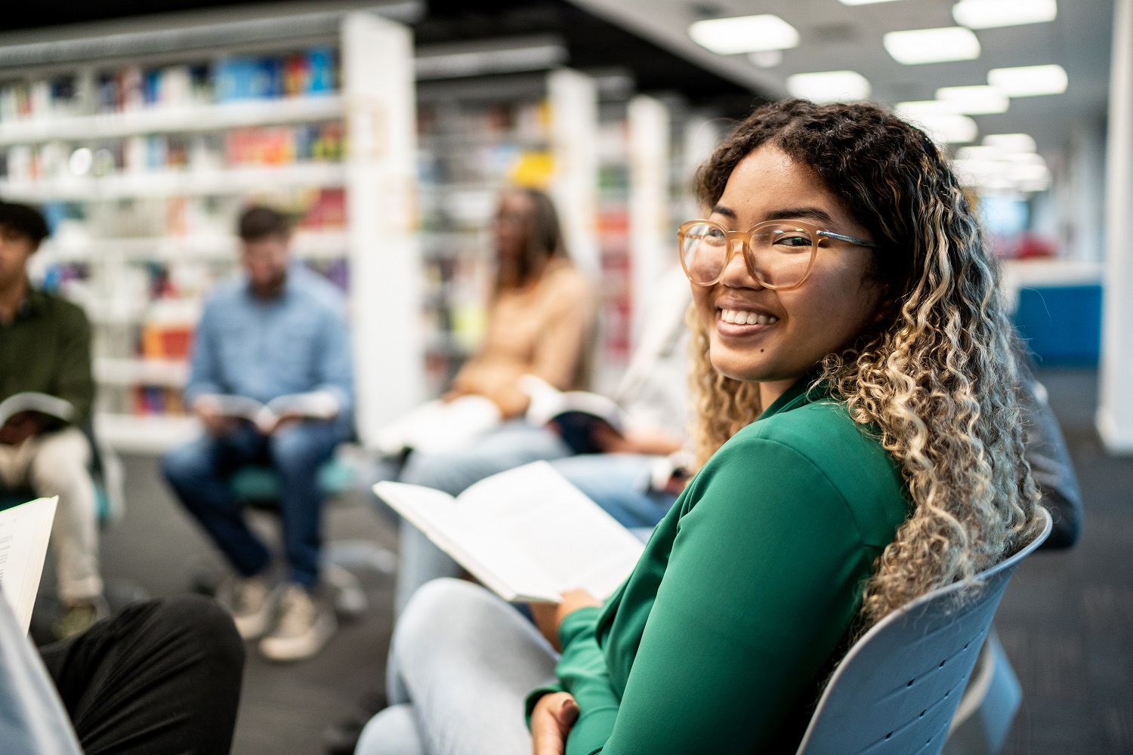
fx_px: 1101
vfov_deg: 37.9
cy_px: 378
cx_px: 566
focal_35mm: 35
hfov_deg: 54.4
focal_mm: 35
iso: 500
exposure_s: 1/500
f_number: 1.4
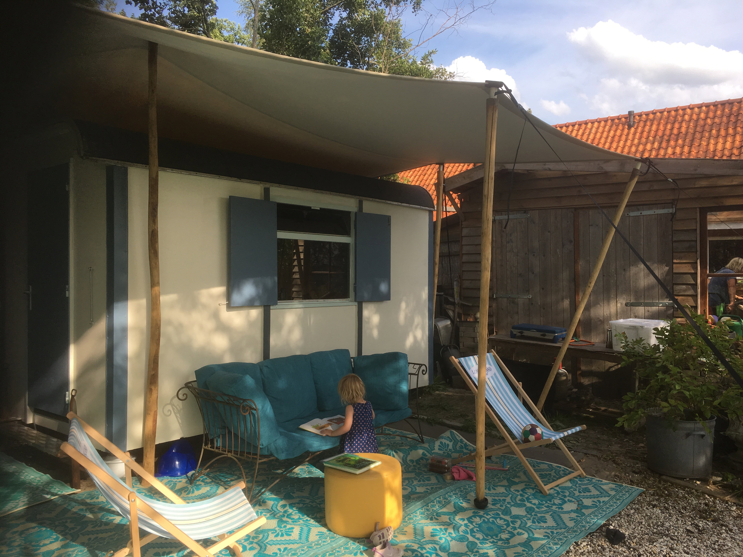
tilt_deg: -2.4
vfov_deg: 48.2
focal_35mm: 29
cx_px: 372
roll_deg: +0.2
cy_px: 278
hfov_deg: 61.7
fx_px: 622
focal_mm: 4.15
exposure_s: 1/569
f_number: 2.2
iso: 25
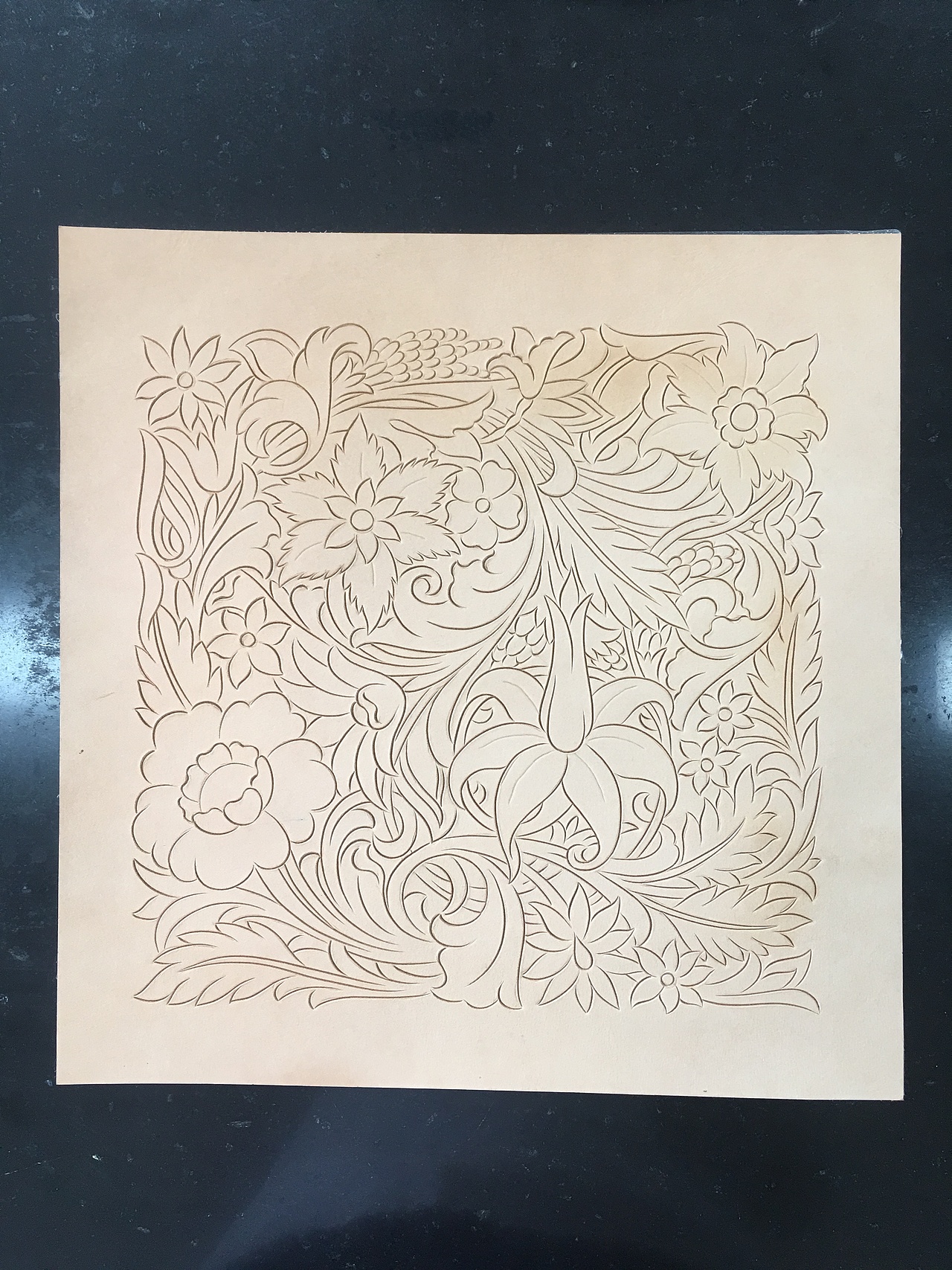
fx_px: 1064
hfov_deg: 48.2
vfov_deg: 61.7
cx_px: 476
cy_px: 635
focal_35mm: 29
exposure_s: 1/33
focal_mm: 4.15
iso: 40
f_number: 2.2
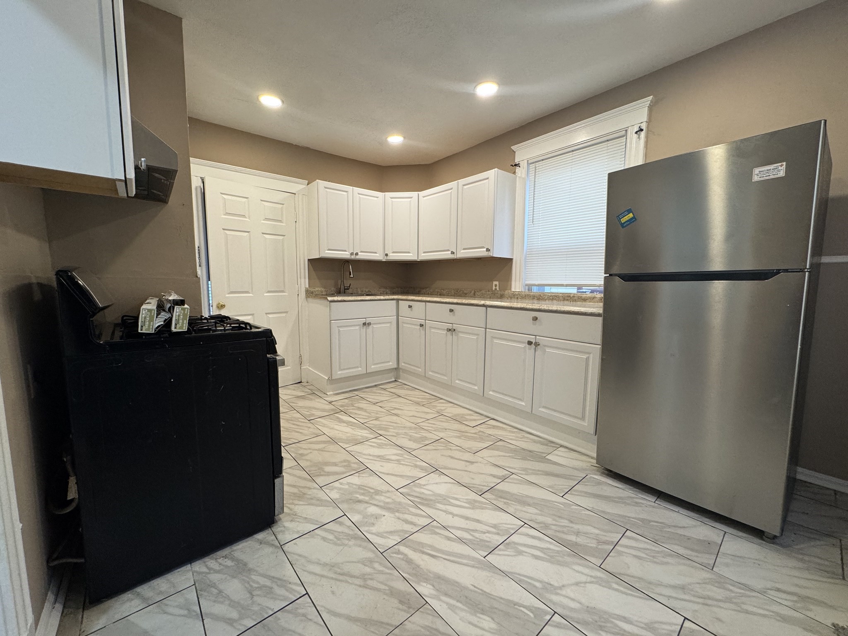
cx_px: 424
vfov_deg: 85.7
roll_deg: -0.2
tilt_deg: -6.9
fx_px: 343
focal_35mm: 14
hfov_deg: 102.1
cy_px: 318
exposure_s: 1/120
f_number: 2.2
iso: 200
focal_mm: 2.22
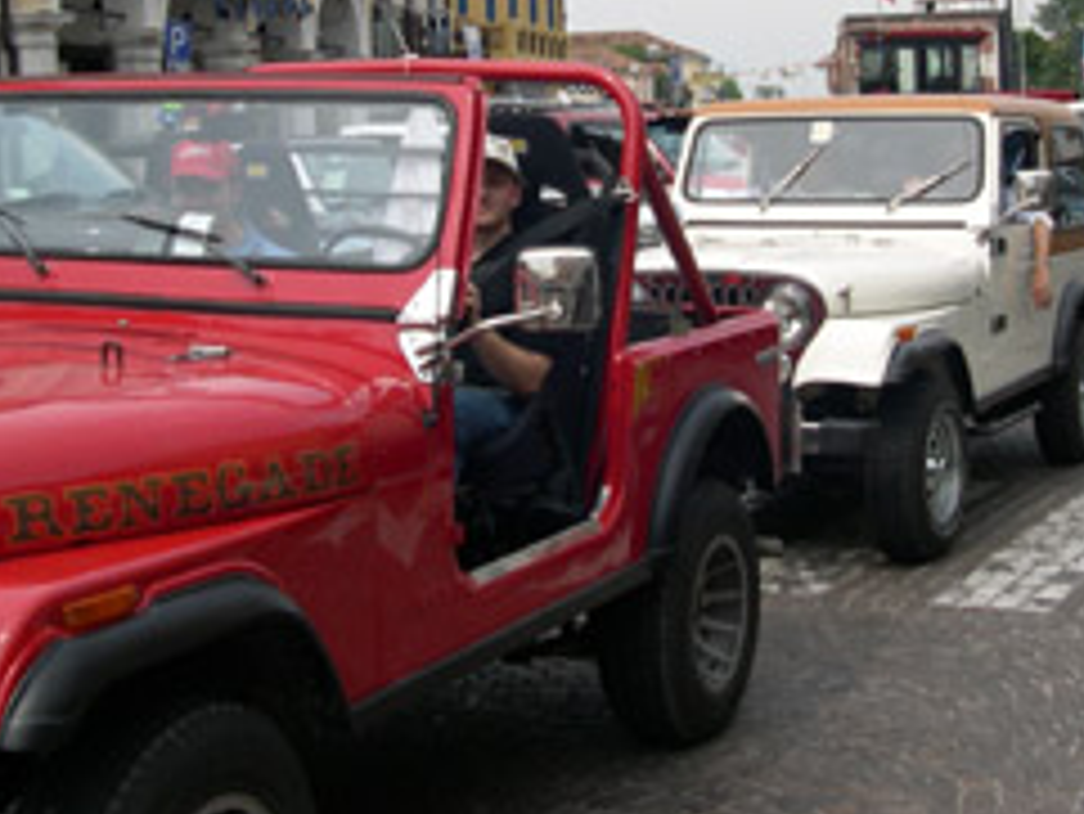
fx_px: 1974
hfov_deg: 30.7
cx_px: 603
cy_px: 166
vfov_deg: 23.0
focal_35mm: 63
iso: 100
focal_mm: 8
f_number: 7.6
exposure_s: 1/138
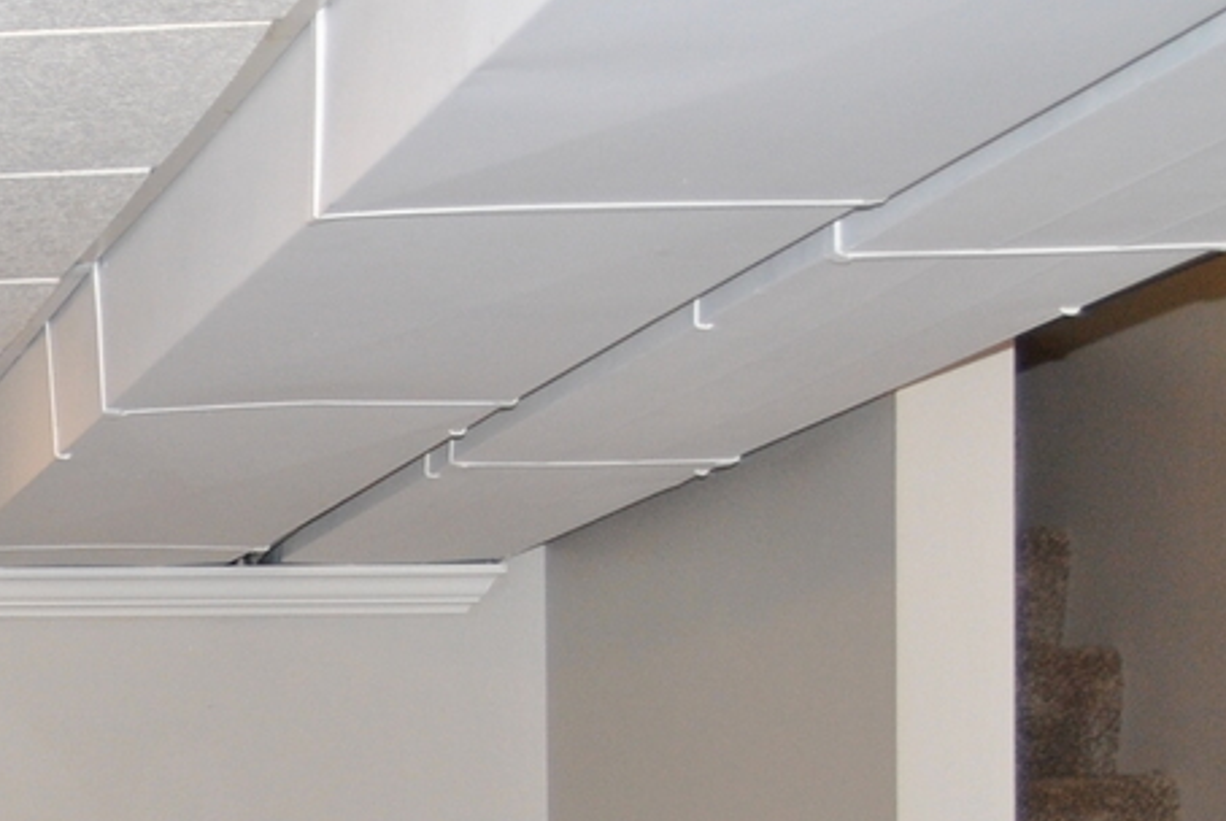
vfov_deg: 10.5
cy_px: 1056
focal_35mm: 128
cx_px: -809
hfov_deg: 14.5
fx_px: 4365
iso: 400
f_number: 4
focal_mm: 24
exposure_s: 1/125
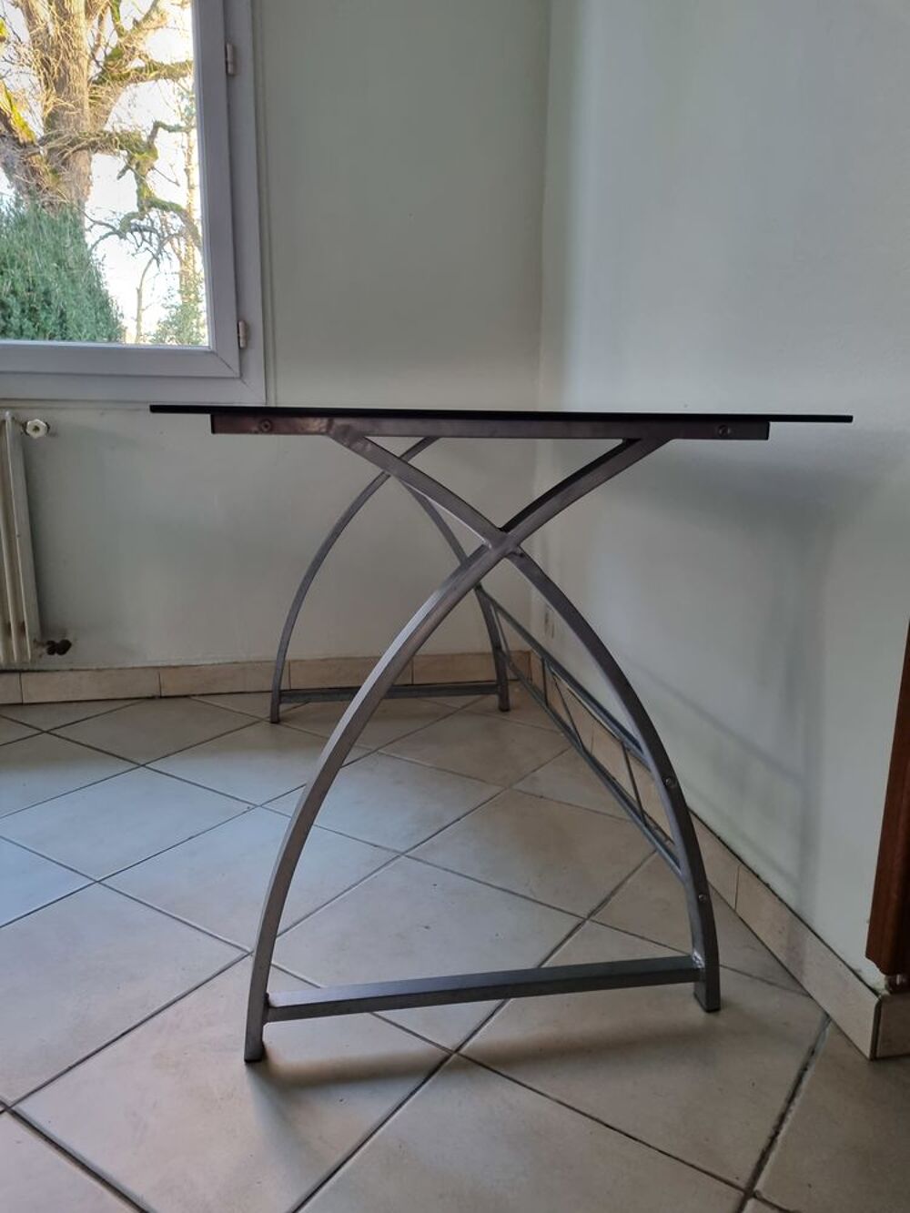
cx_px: 455
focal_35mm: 26
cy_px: 606
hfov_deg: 53.1
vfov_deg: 67.3
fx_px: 911
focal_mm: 5.4
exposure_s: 1/40
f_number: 1.8
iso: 250
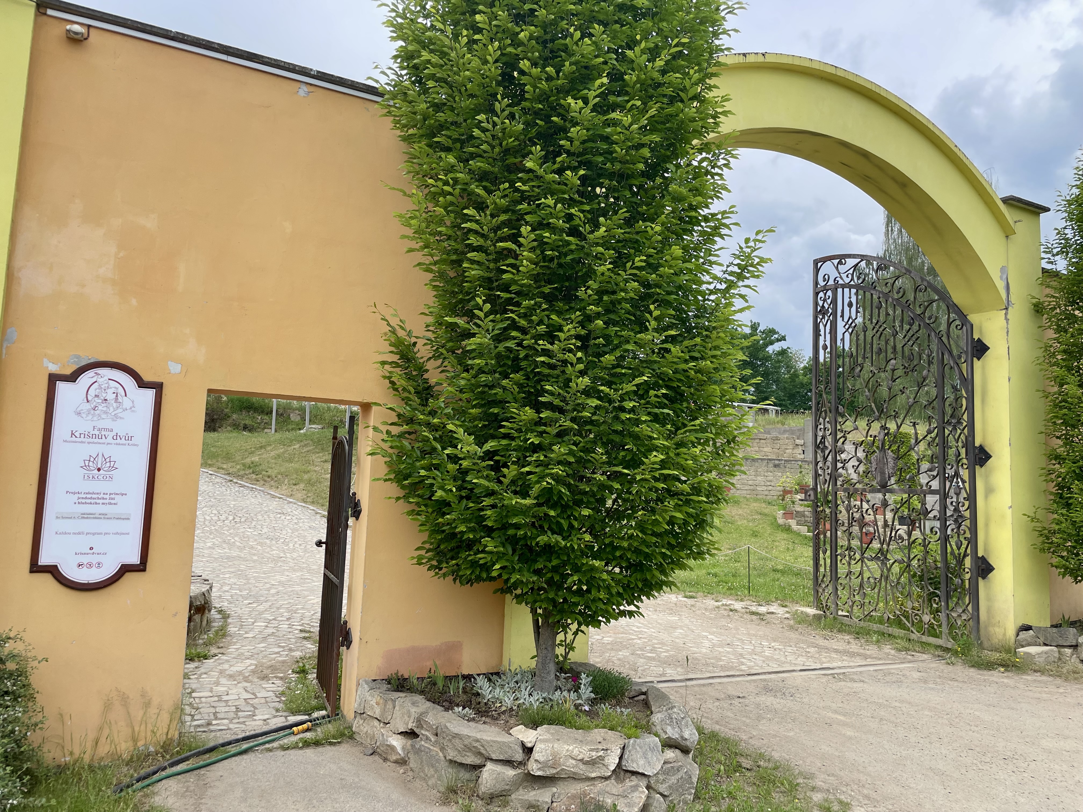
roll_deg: -1.5
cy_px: 406
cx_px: 542
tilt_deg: +6.5
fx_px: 813
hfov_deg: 67.3
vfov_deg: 53.1
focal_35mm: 26
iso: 32
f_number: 1.6
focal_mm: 4.2
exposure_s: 1/1082
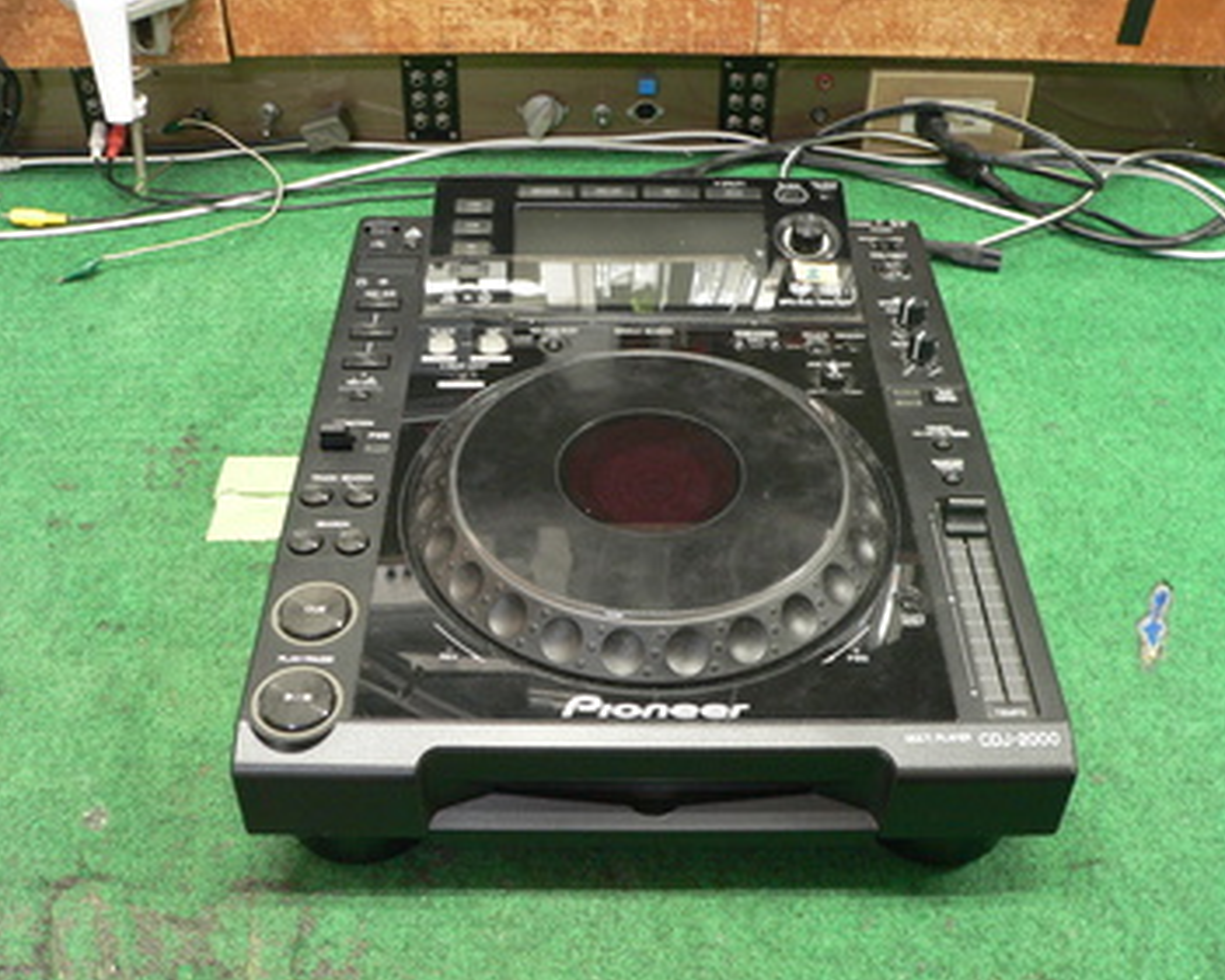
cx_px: 604
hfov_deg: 47.9
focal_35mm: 38
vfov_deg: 39.2
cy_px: 487
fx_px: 1378
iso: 200
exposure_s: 1/8
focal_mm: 6
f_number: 2.8
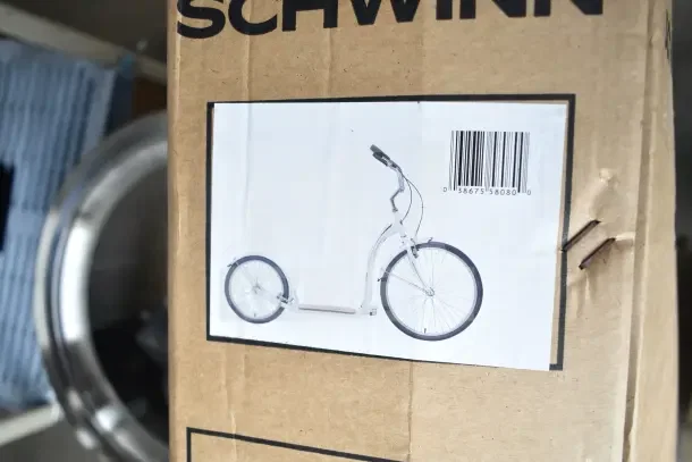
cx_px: 346
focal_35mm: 30
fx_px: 577
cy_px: 231
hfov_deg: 61.9
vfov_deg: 43.6
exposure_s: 1/60
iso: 200
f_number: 4
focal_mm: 20
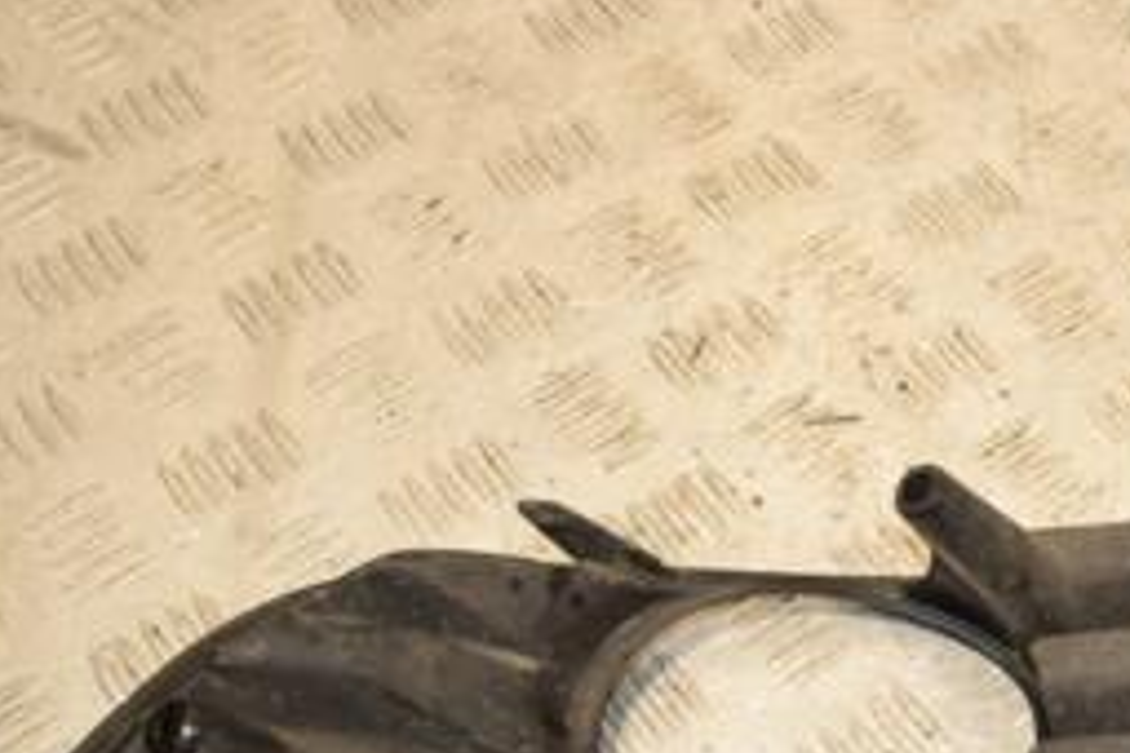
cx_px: 1033
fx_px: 2328
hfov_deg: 26.3
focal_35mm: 74
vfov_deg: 18.2
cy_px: 620
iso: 800
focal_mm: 21
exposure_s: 1/200
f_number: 9
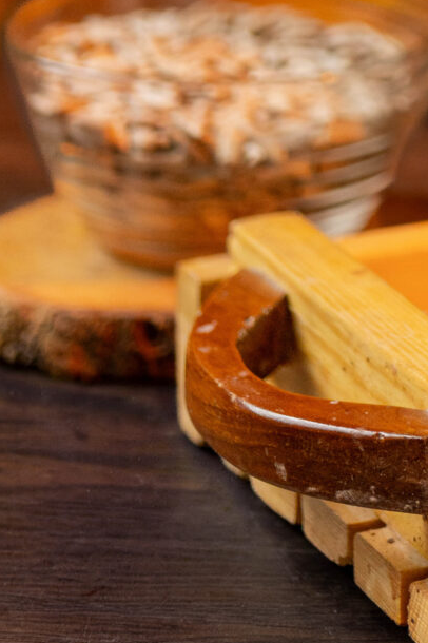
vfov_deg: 9.4
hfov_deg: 6.3
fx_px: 3749
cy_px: -496
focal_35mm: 210
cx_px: 873
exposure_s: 1/250
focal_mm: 50
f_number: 2.8
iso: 400
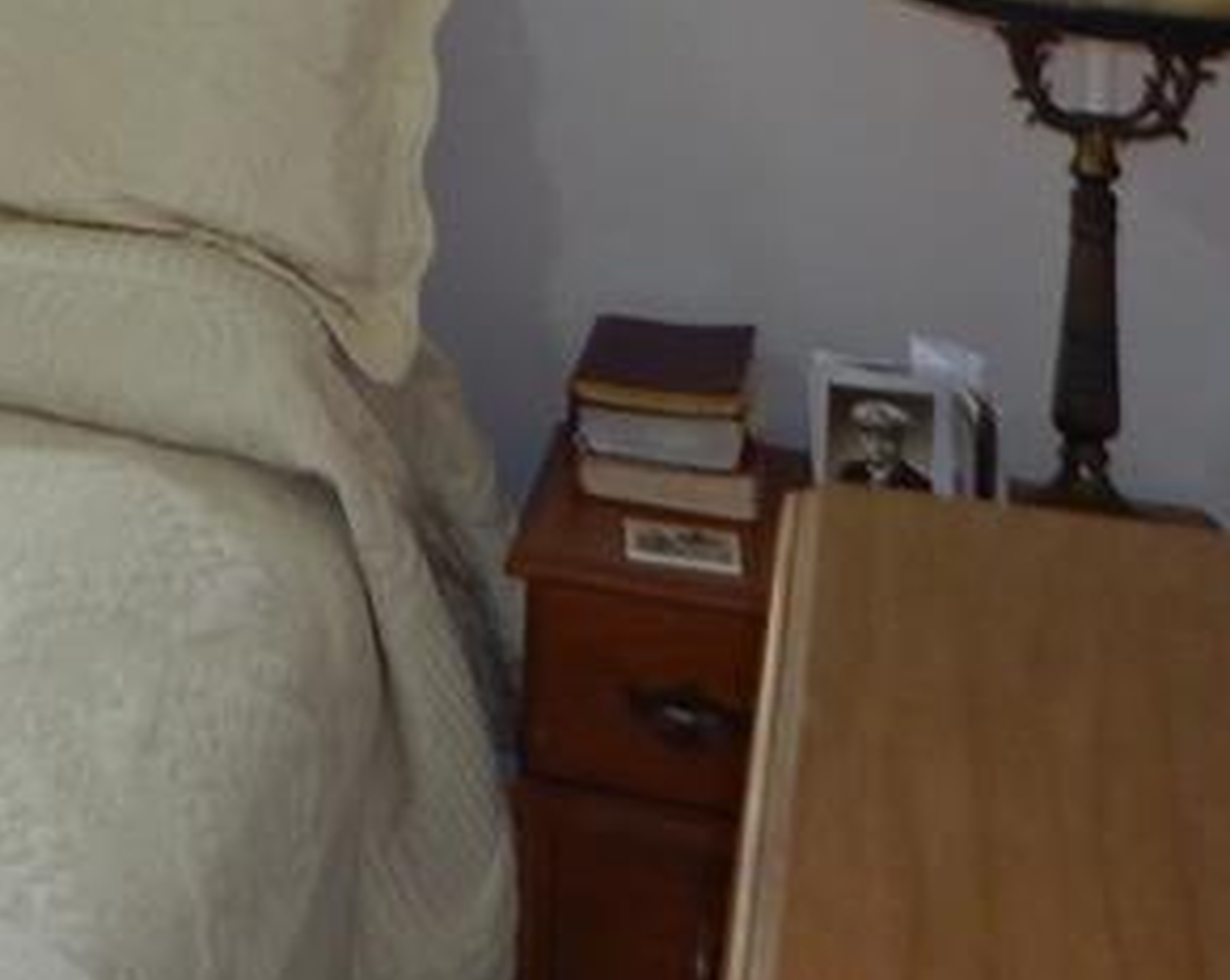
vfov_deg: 16.3
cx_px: -621
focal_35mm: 86
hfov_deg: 19.4
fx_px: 3126
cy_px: -486
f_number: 3.1
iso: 125
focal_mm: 4.5
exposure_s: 1/30
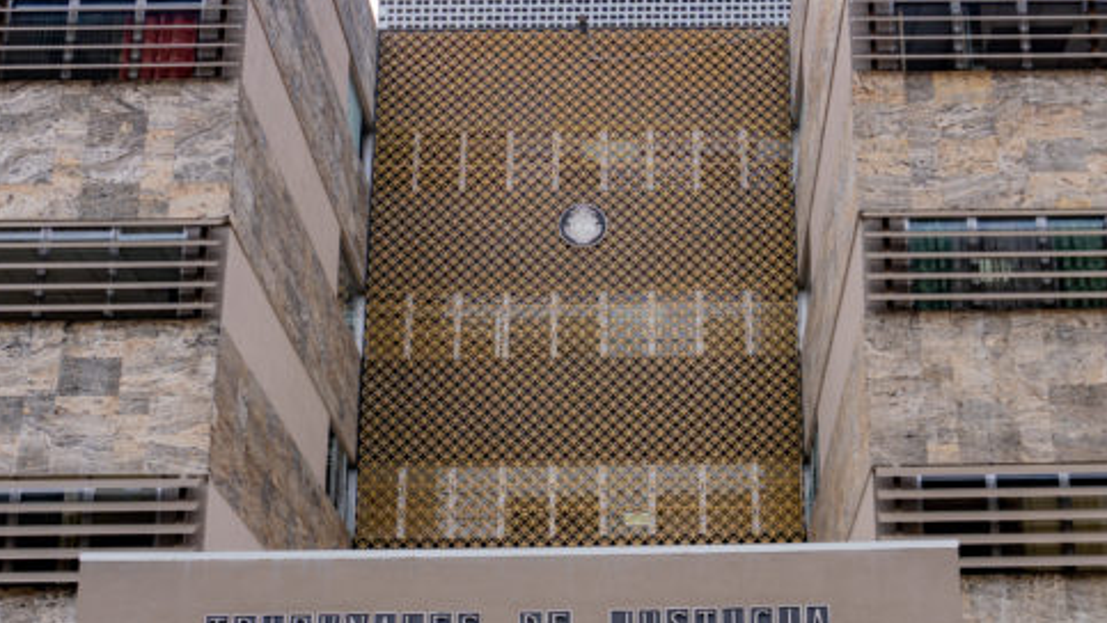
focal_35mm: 40
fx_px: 1174
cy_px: 378
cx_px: 449
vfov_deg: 29.6
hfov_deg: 50.2
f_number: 4.5
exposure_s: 1/320
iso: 100
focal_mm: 16
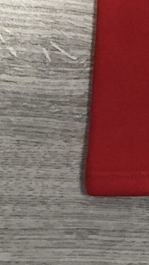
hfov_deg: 7.1
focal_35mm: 155
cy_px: -347
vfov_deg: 11.7
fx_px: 1088
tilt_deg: -83.6
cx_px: 415
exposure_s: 1/60
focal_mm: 3
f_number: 1.8
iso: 80
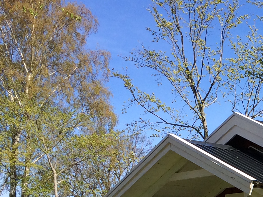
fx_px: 737
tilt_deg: +1.1
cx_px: 372
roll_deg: +1.1
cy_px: 255
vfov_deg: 14.6
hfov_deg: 18.4
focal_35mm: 97
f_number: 2.2
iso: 32
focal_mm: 4.15
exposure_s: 1/1466
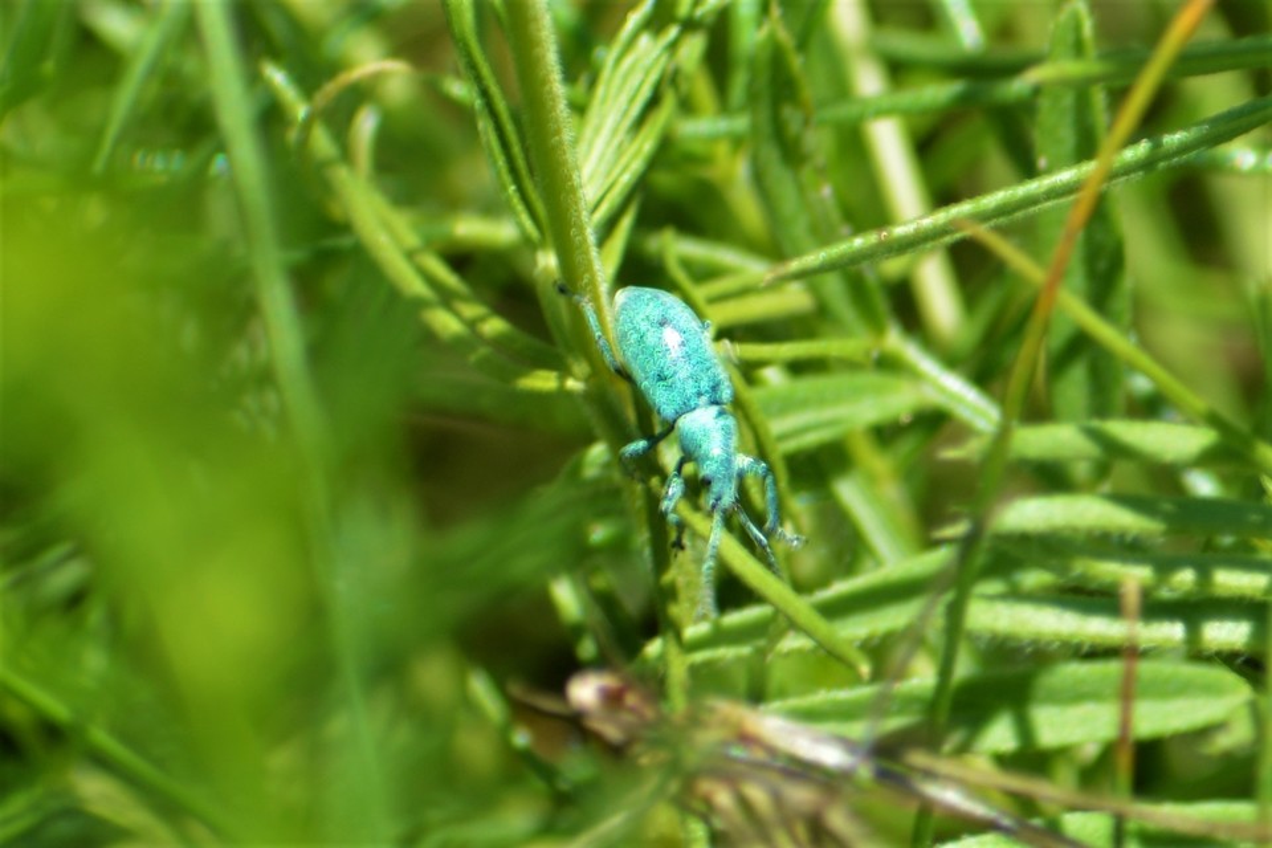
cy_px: 424
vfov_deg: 3.4
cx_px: 636
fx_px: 14309
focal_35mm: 405
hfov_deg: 5.1
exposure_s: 1/160
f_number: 8
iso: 100
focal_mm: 270
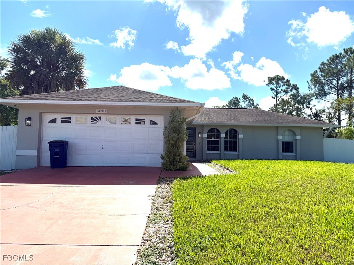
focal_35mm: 24
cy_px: 132
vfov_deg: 56.8
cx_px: 177
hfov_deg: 71.6
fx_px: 245
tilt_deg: +4.1
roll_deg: -0.7
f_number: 1.78
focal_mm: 6.76
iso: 80
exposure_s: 1/9091
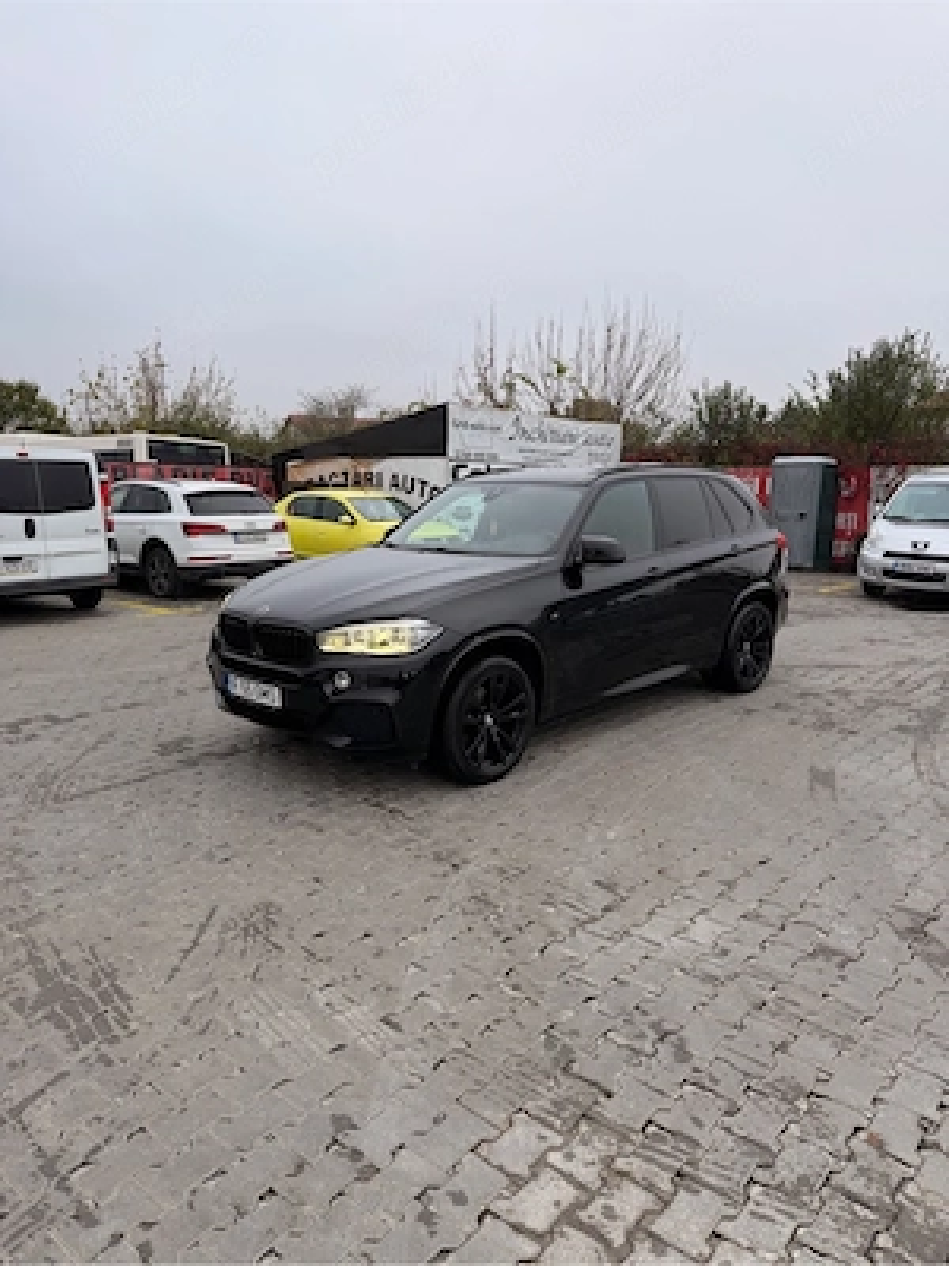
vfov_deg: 71.6
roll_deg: -0.5
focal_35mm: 24
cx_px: 474
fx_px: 877
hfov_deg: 56.8
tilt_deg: -10.4
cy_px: 633
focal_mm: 6.76
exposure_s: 1/100
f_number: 1.78
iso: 64
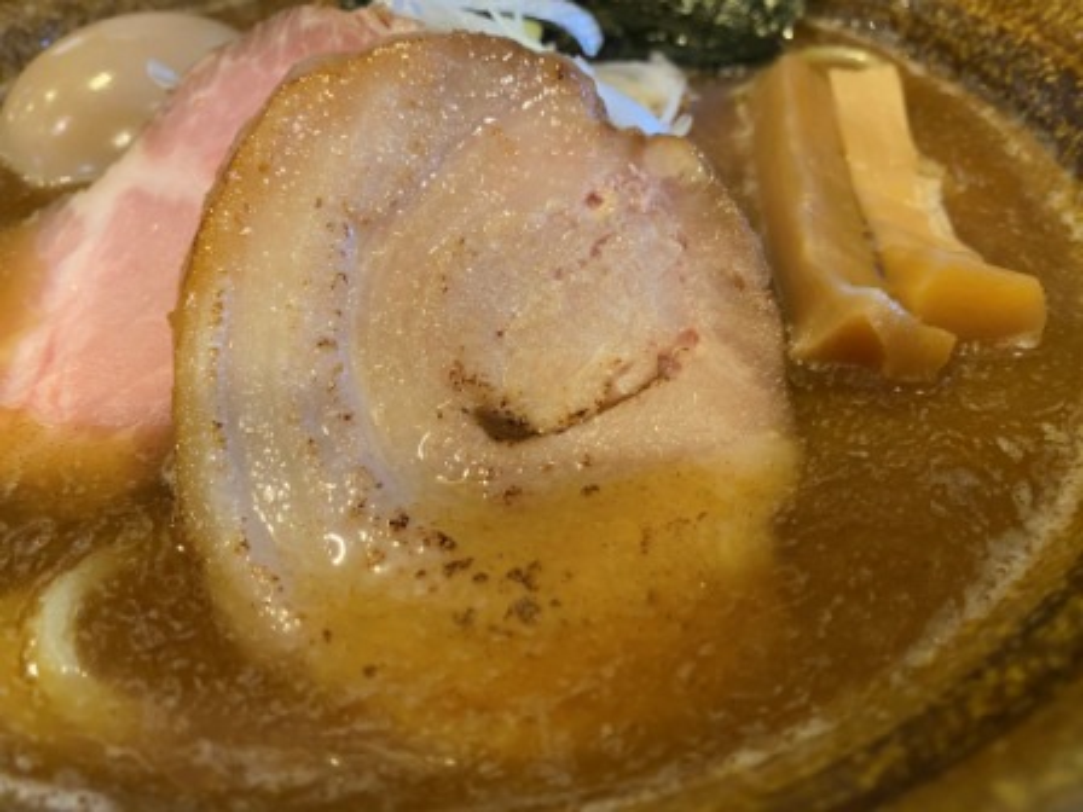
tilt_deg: -46.3
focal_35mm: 26
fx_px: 813
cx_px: 542
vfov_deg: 53.1
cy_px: 406
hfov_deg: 67.3
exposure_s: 1/60
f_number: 1.8
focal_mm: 4.25
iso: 400
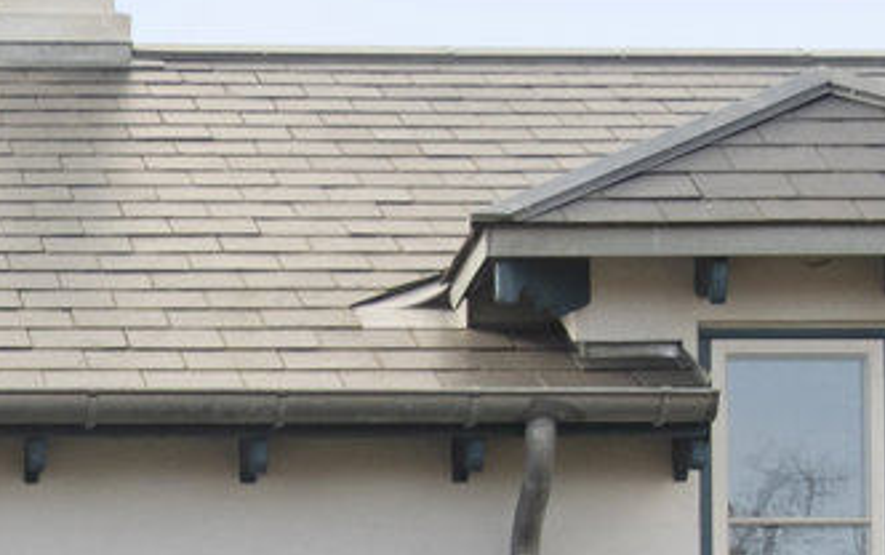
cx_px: -352
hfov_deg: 11.0
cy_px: 1077
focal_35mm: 184
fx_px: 4441
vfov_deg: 6.9
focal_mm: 20.1
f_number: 8
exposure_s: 1/210
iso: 320
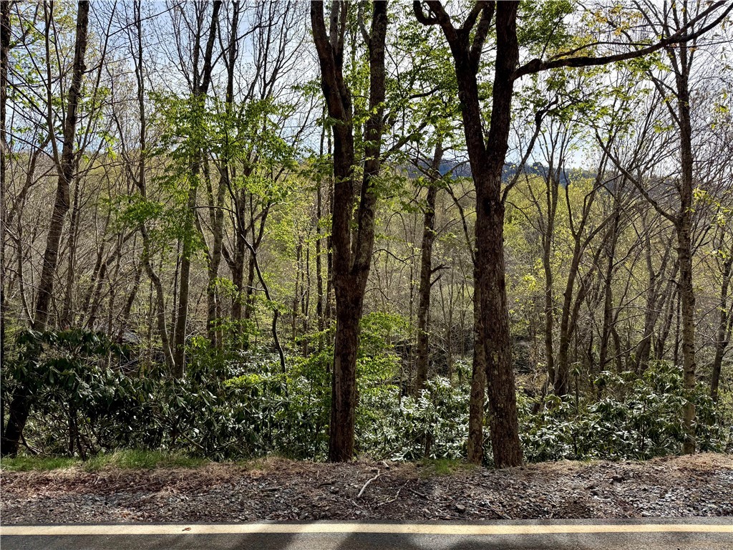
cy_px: 275
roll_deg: -1.0
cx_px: 366
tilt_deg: -0.7
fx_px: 508
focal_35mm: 24
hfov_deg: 71.6
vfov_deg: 56.8
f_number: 1.78
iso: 80
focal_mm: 6.76
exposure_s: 1/4405
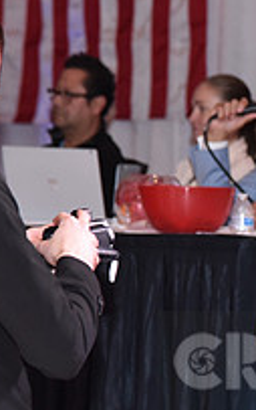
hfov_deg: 3.7
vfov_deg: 6.0
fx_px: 3904
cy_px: 365
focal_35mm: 350
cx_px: 377
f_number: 4.5
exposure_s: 1/250
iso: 2000
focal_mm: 120
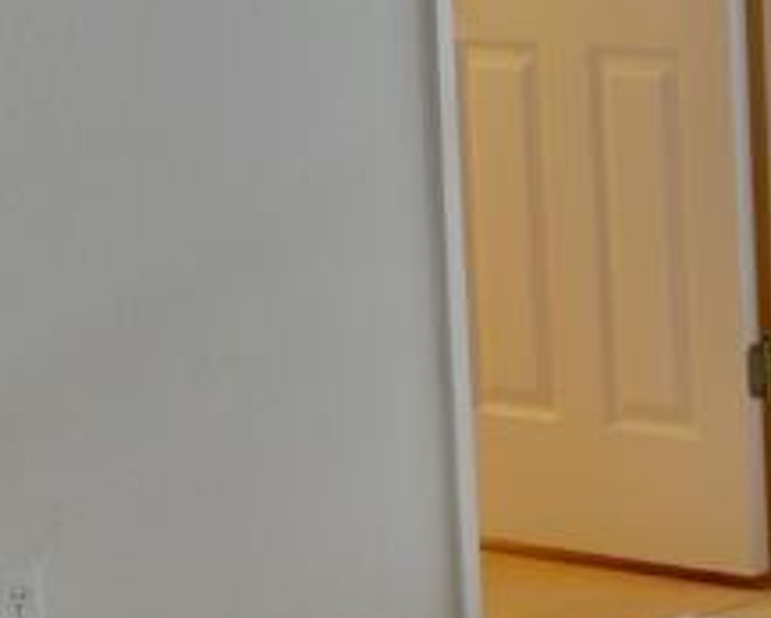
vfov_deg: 9.5
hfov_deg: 11.1
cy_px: 165
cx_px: 1411
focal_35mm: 162
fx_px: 3700
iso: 200
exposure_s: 1/60
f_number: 1.7
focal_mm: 10.9
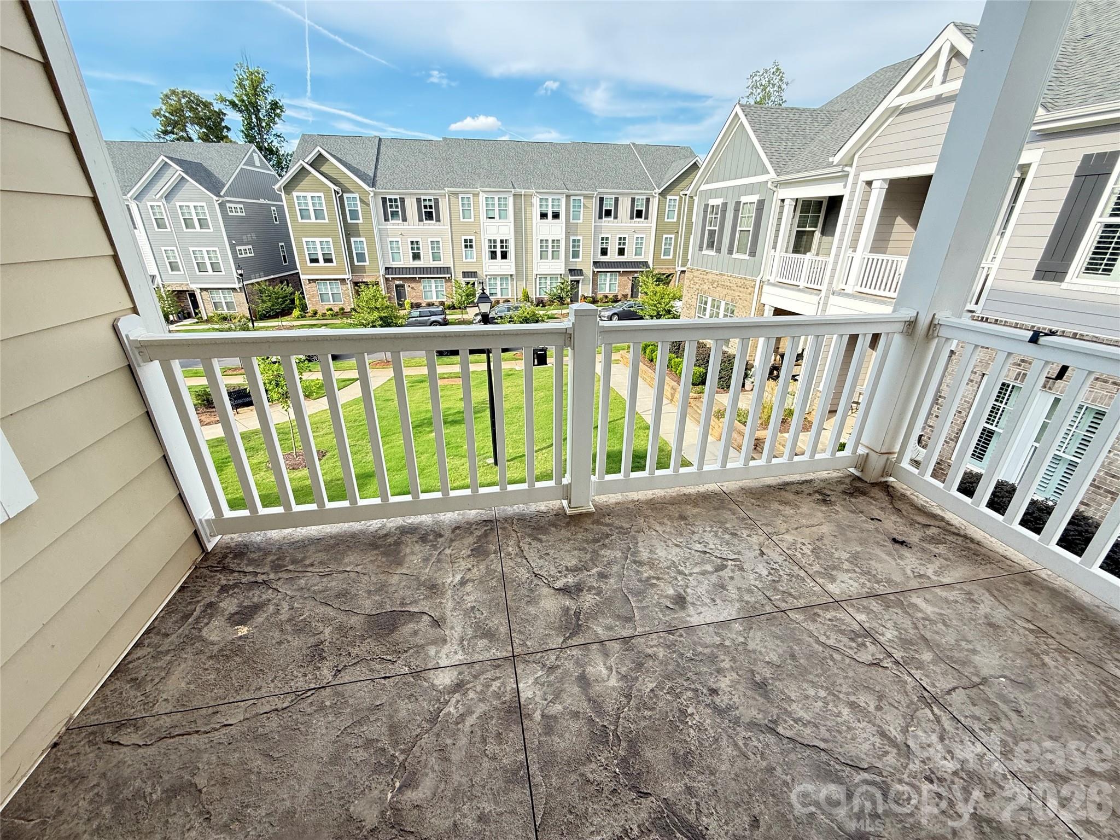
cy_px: 420
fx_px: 453
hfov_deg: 102.1
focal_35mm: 14
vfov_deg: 85.7
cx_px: 560
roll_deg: -1.3
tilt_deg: -23.7
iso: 64
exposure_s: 1/346
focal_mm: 2.22
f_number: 2.2
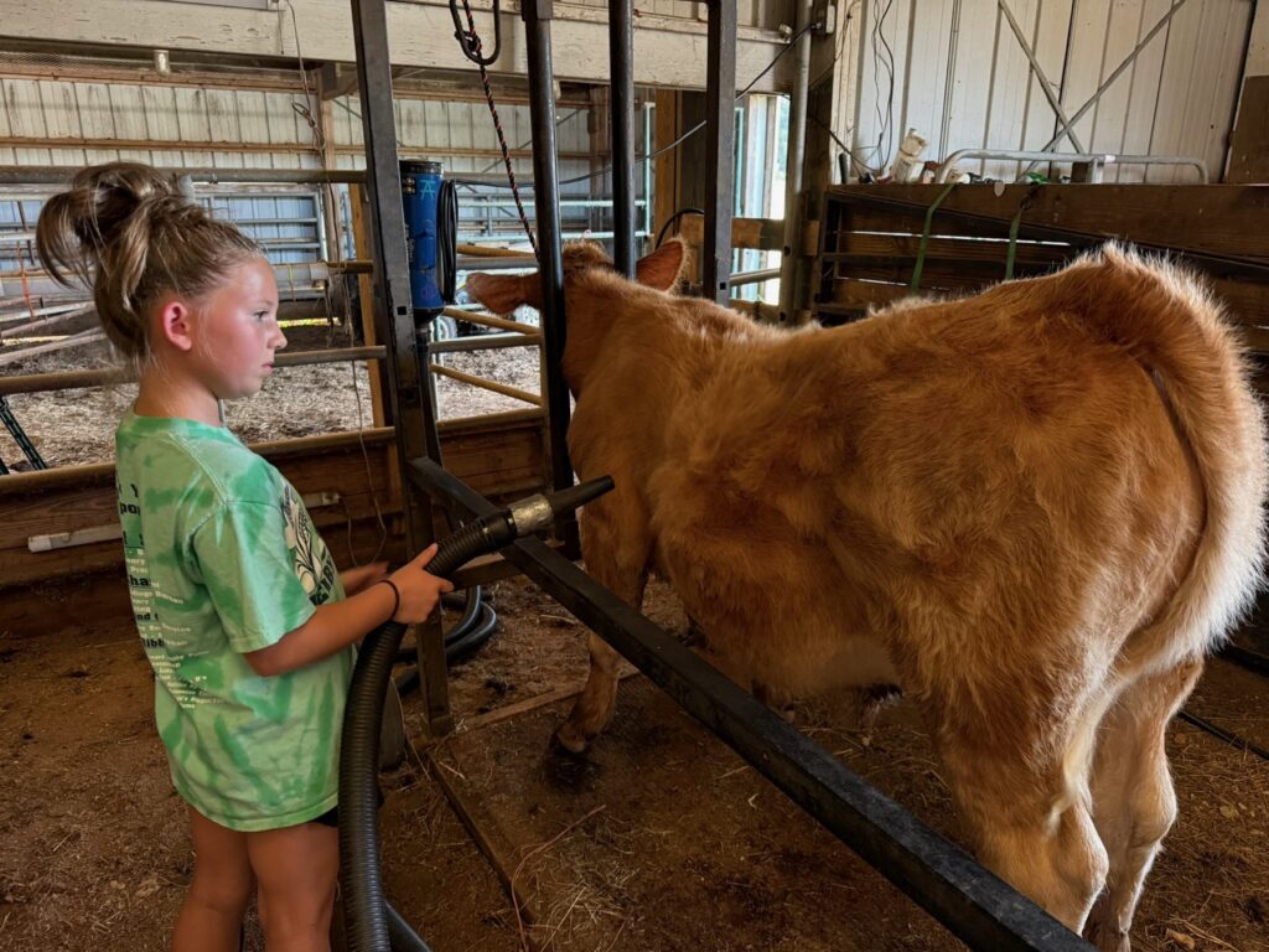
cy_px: 476
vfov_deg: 56.8
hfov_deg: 71.6
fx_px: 880
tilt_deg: -18.2
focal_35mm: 24
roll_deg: -0.8
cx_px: 634
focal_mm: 6.76
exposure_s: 1/60
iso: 400
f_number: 1.78
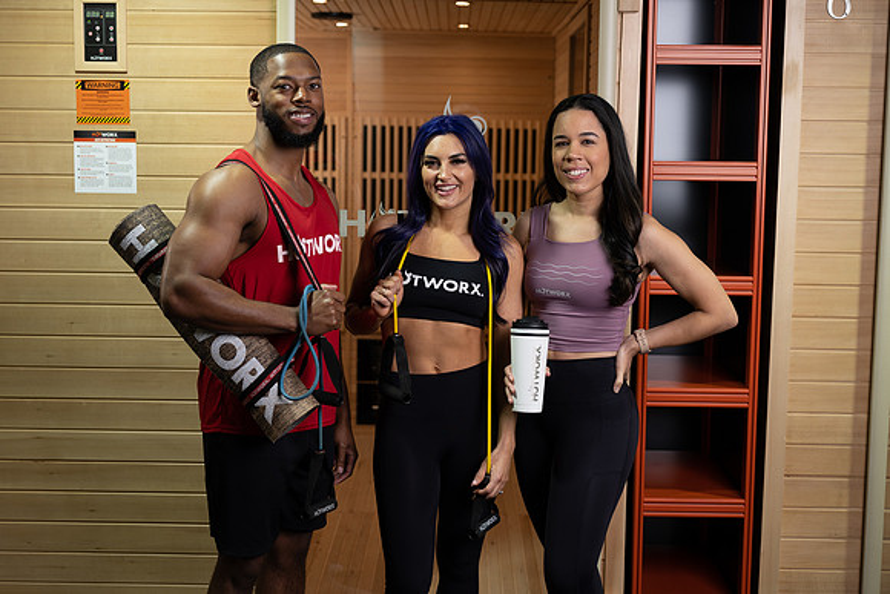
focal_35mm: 50
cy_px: 297
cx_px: 445
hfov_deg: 39.6
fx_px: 1236
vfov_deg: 27.0
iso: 200
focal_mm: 50
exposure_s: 1/125
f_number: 2.8
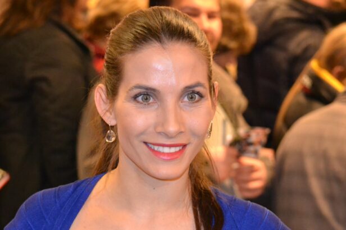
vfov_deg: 14.7
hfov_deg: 21.9
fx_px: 893
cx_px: 173
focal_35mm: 93
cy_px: 115
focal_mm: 62
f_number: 4.5
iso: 3200
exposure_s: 1/60
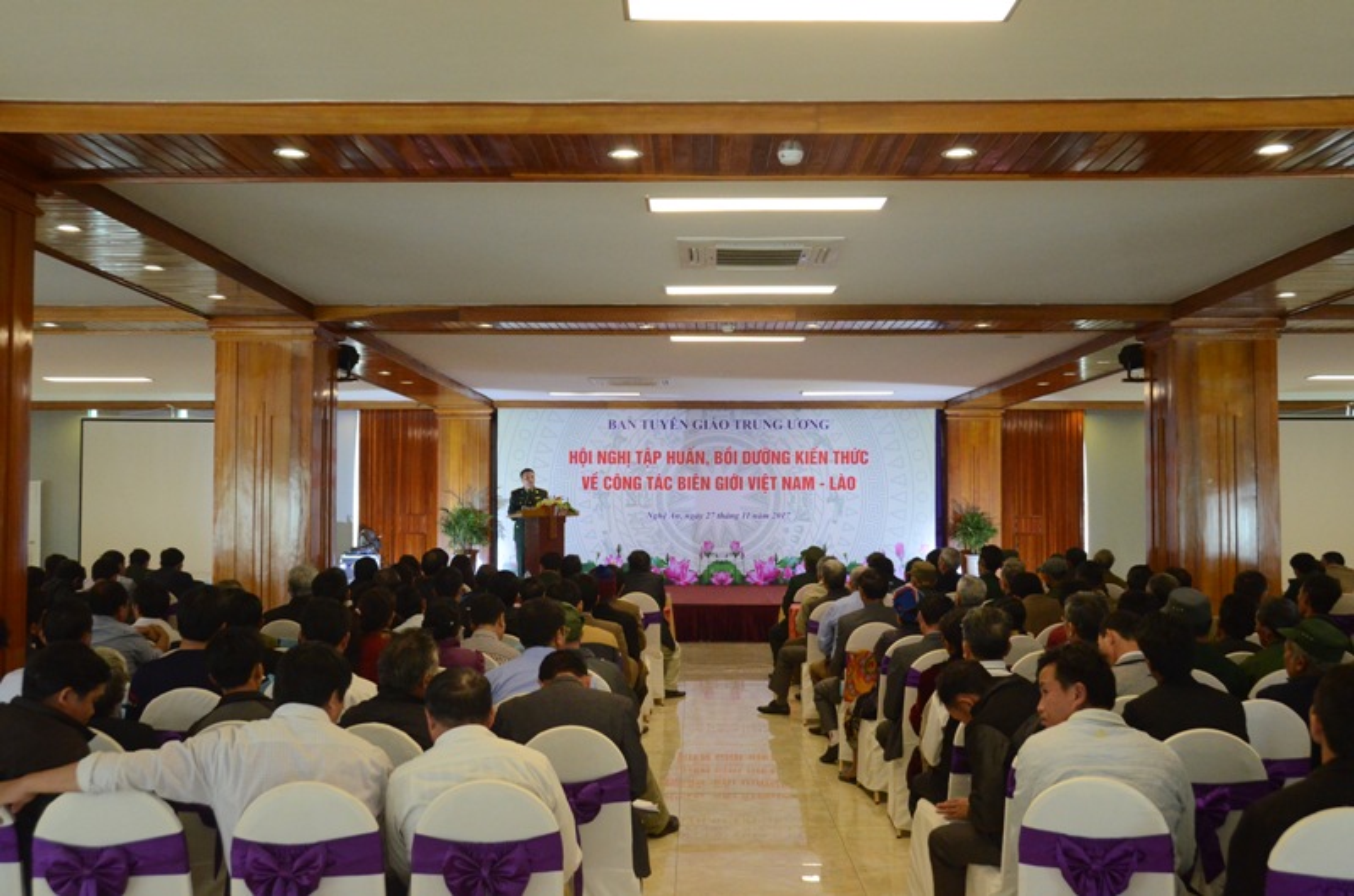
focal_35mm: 36
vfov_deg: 36.7
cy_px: 448
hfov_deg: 53.2
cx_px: 677
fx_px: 1351
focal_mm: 24
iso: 3200
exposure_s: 1/125
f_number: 6.3
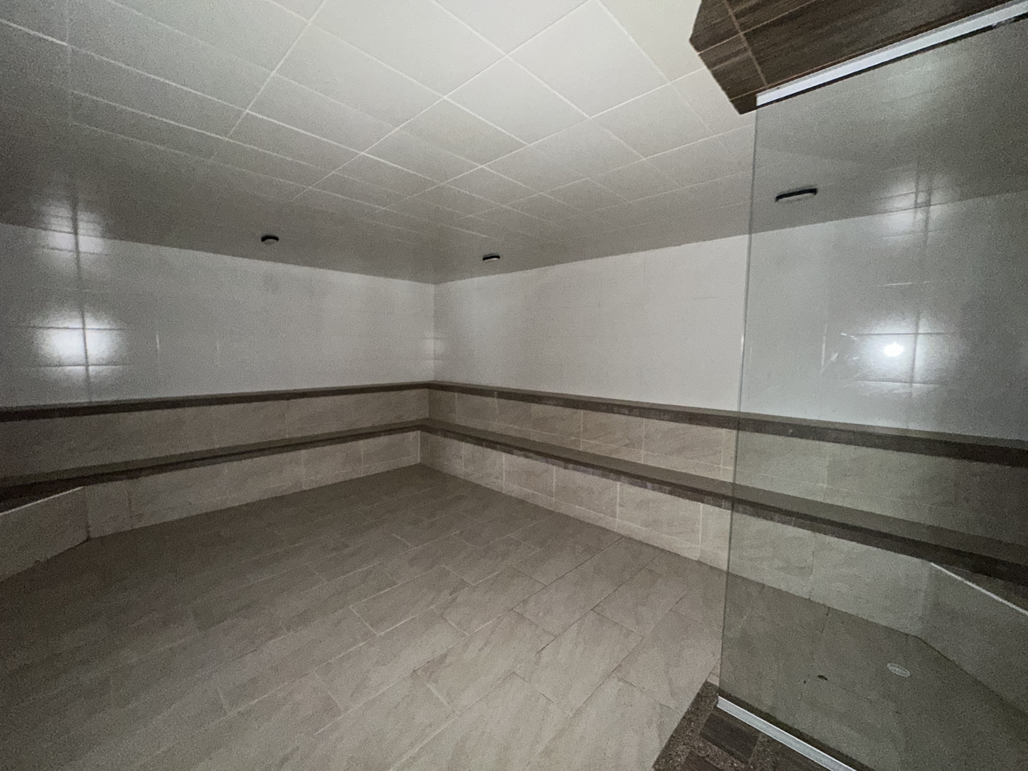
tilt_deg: -5.3
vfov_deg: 85.7
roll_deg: -0.4
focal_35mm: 14
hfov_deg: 102.1
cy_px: 386
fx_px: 416
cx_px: 514
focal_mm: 2.22
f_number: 2.2
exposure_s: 1/19
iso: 500
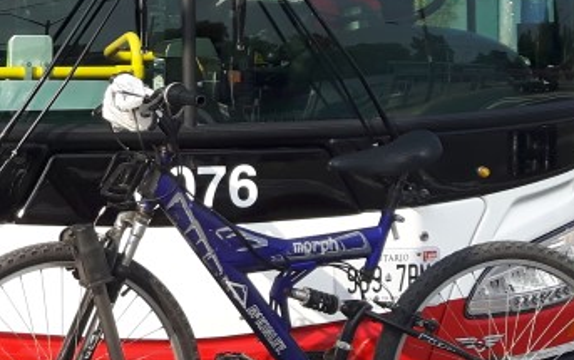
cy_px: 28
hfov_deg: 20.4
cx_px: -17
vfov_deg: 13.2
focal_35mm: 98
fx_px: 1534
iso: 40
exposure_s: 1/738
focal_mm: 3.7
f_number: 1.9
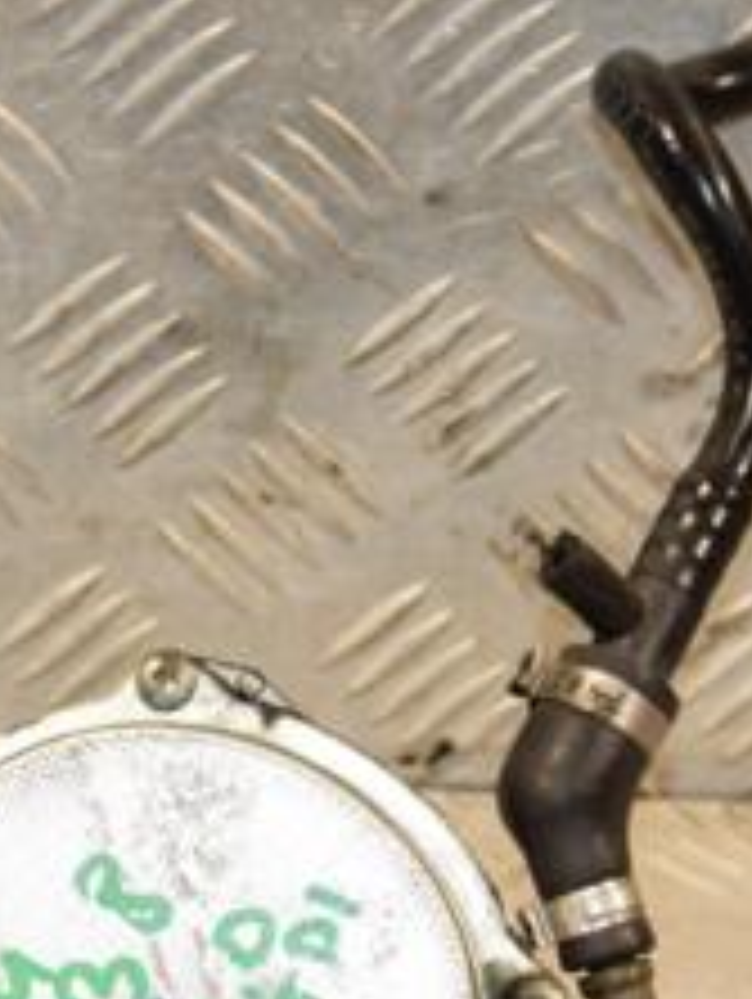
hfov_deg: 6.6
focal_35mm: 226
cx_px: 32
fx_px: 6534
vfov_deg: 8.7
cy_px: 860
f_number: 5.6
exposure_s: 1/200
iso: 800
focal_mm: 58
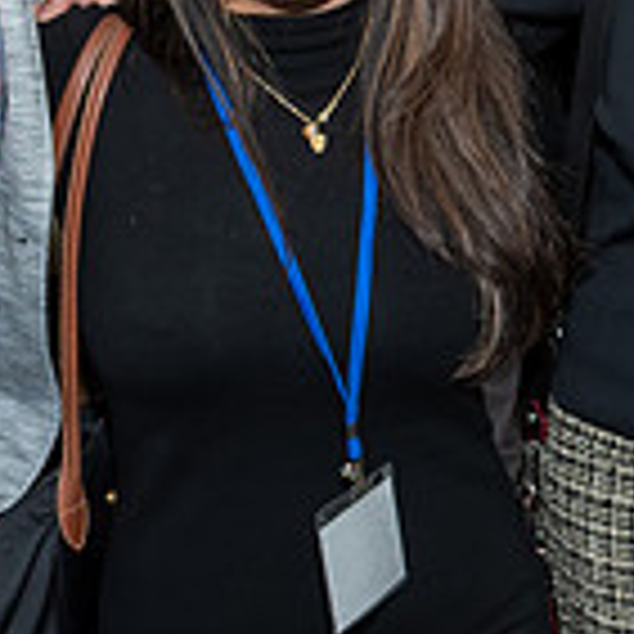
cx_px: 798
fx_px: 2404
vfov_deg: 15.0
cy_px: 160
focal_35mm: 116
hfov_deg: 14.5
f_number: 6.3
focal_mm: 17
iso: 400
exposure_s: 1/250
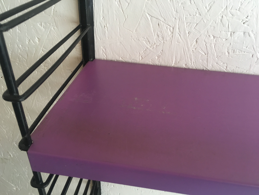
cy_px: 98
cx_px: 130
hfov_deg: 61.7
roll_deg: -3.5
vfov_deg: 48.2
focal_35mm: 29
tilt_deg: -34.2
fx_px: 217
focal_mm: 4.15
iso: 125
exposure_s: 1/33
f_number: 2.2
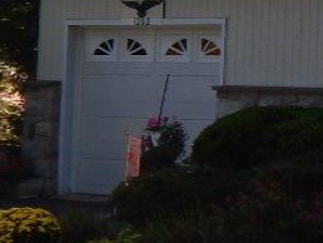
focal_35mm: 173
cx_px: 715
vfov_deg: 8.5
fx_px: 1616
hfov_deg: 10.2
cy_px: -4
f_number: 3.2
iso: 125
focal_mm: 5.6
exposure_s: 1/640
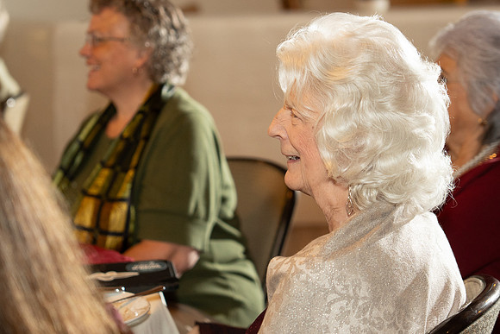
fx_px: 1334
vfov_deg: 14.3
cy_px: 167
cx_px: 250
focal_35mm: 96
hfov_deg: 21.2
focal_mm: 64.6
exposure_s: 1/125
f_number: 2.8
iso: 1600
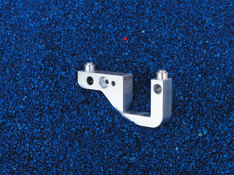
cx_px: 117
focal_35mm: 89
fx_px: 602
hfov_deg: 22.0
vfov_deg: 16.6
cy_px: 88
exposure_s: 1/200
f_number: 4.5
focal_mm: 14.8
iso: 50
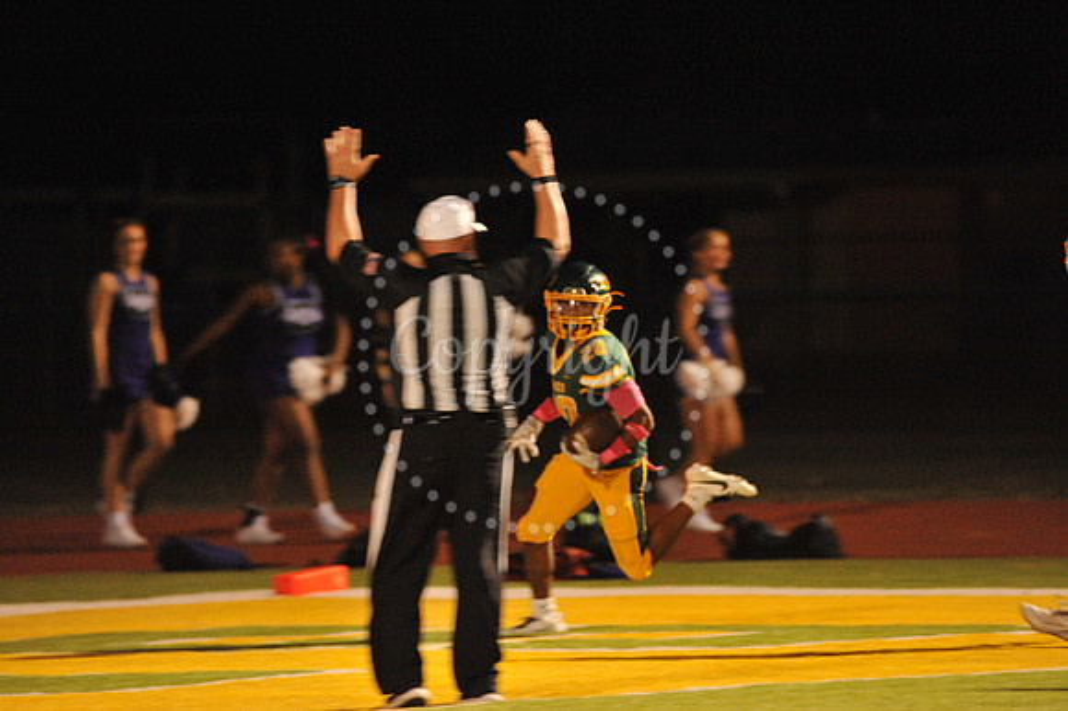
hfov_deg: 4.6
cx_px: 534
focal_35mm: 450
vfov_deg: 3.1
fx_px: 13342
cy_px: 356
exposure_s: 1/200
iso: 6400
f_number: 6.3
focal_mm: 450
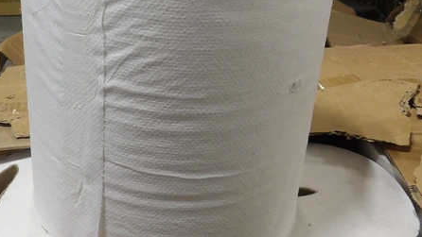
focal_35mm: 44
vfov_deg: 26.8
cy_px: 66
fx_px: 492
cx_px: 185
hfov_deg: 46.3
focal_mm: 4.3
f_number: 3.2
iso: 106
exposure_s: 1/33
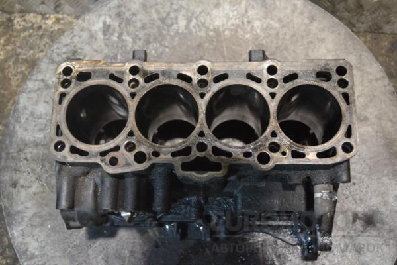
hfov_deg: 45.0
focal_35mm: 44
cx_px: 198
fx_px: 480
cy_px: 132
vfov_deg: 30.8
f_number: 4.5
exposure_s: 1/80
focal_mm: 29
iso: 3200
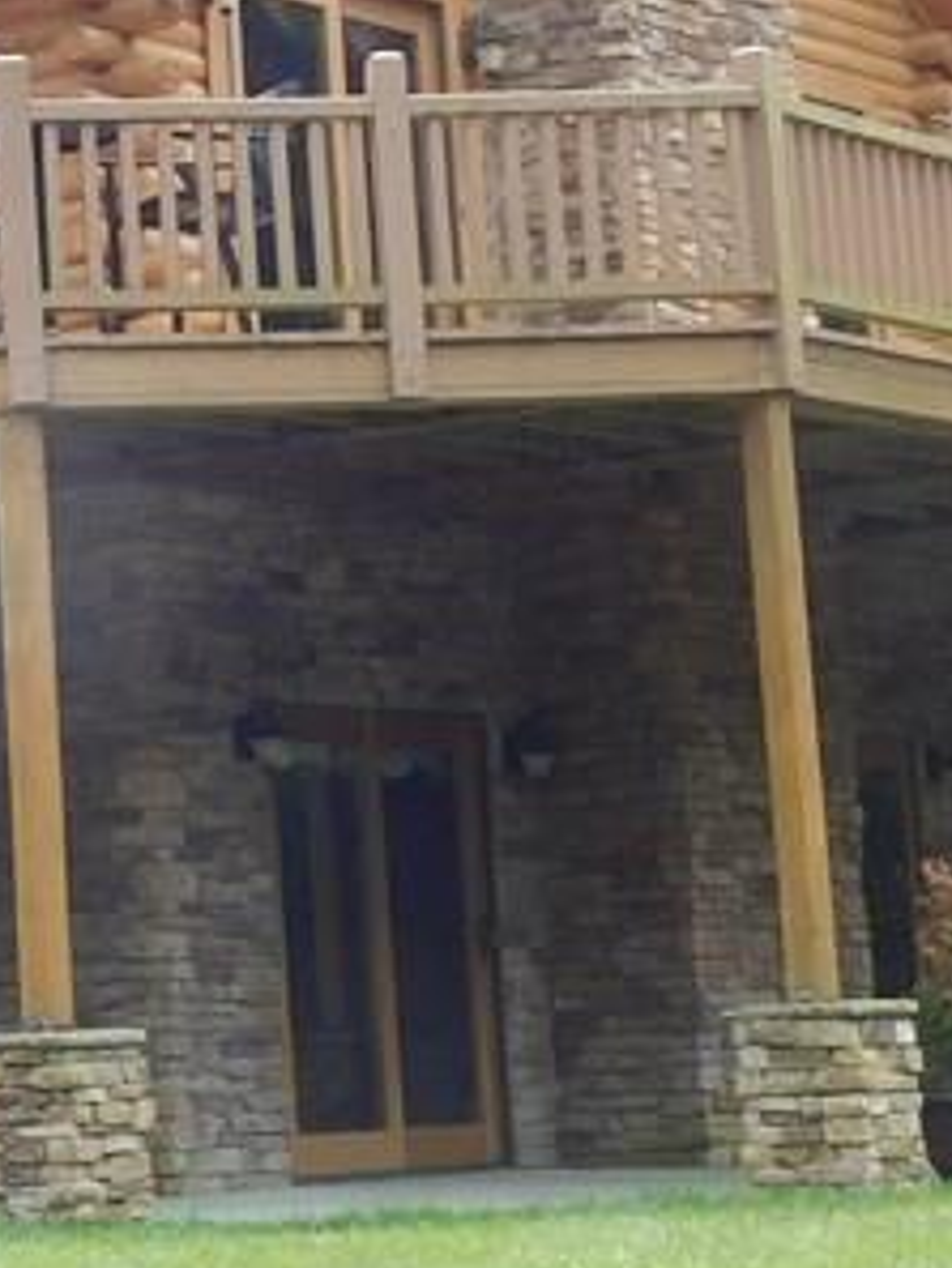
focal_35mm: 124
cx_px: -333
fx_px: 4544
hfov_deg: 11.6
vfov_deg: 15.7
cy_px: 128
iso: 125
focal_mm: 6.3
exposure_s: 1/320
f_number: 3.5
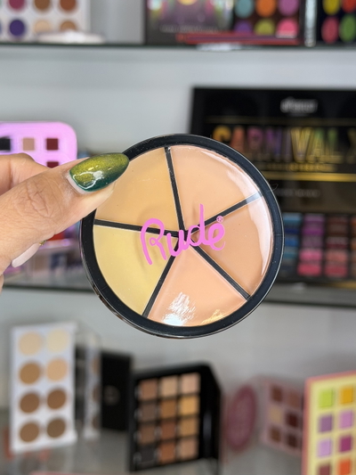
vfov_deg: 39.6
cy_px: 238
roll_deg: -1.7
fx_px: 658
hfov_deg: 30.3
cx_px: 178
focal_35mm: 48
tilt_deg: -8.8
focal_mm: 6.76
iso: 64
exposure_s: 1/118
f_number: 1.78
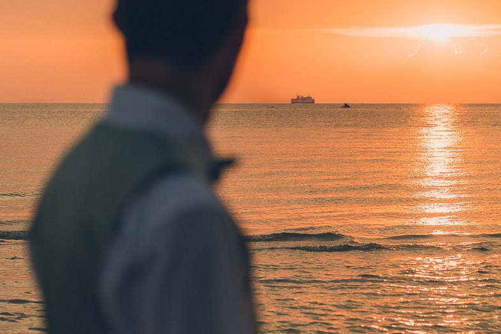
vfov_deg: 10.4
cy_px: 306
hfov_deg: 15.5
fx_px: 1823
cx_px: 425
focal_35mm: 131
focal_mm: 50
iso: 100
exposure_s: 1/800
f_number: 2.2
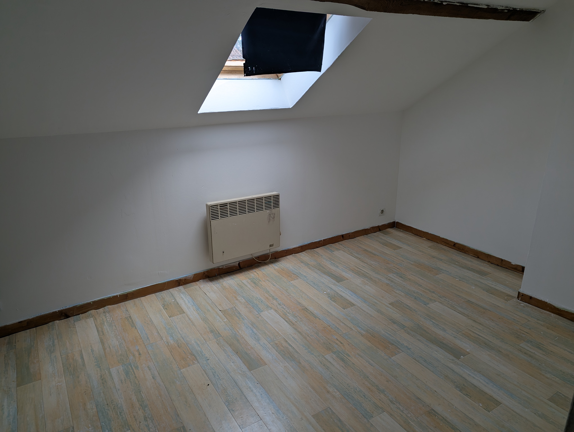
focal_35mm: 24
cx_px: 287
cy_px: 216
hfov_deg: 71.5
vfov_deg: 56.9
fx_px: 399
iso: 43
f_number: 1.85
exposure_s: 1/202
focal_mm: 6.81
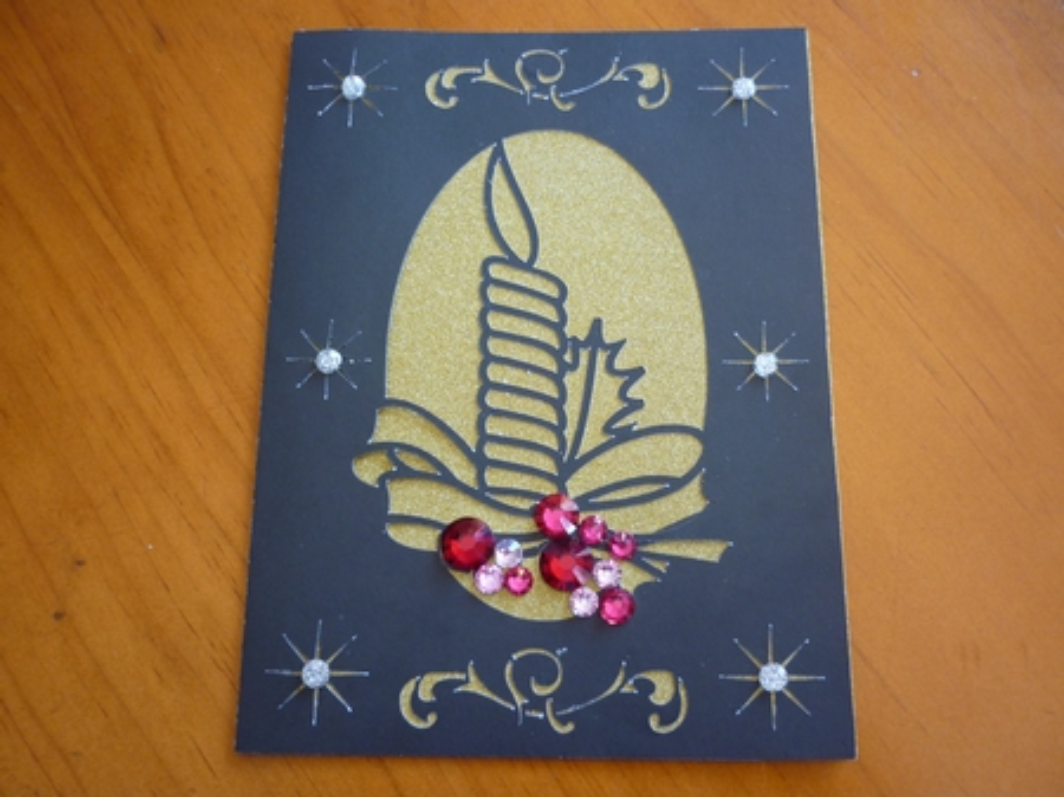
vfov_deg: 42.9
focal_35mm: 33
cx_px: 532
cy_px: 398
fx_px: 1014
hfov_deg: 55.4
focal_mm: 5.5
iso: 125
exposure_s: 1/30
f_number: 2.8
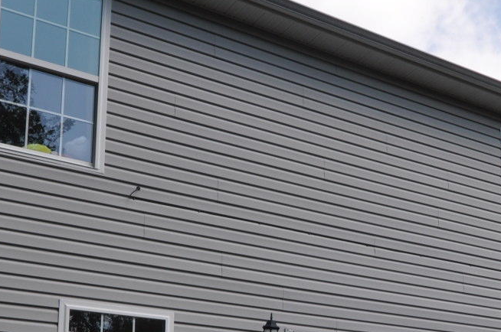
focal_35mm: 59
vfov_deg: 21.9
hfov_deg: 33.1
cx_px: 395
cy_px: 345
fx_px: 820
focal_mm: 12
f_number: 8
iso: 200
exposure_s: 1/250
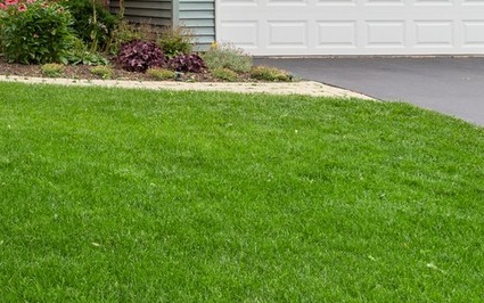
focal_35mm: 66
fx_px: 871
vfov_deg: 18.6
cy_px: -67
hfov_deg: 26.9
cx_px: -121
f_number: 9
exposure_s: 1/20
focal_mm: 17
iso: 200
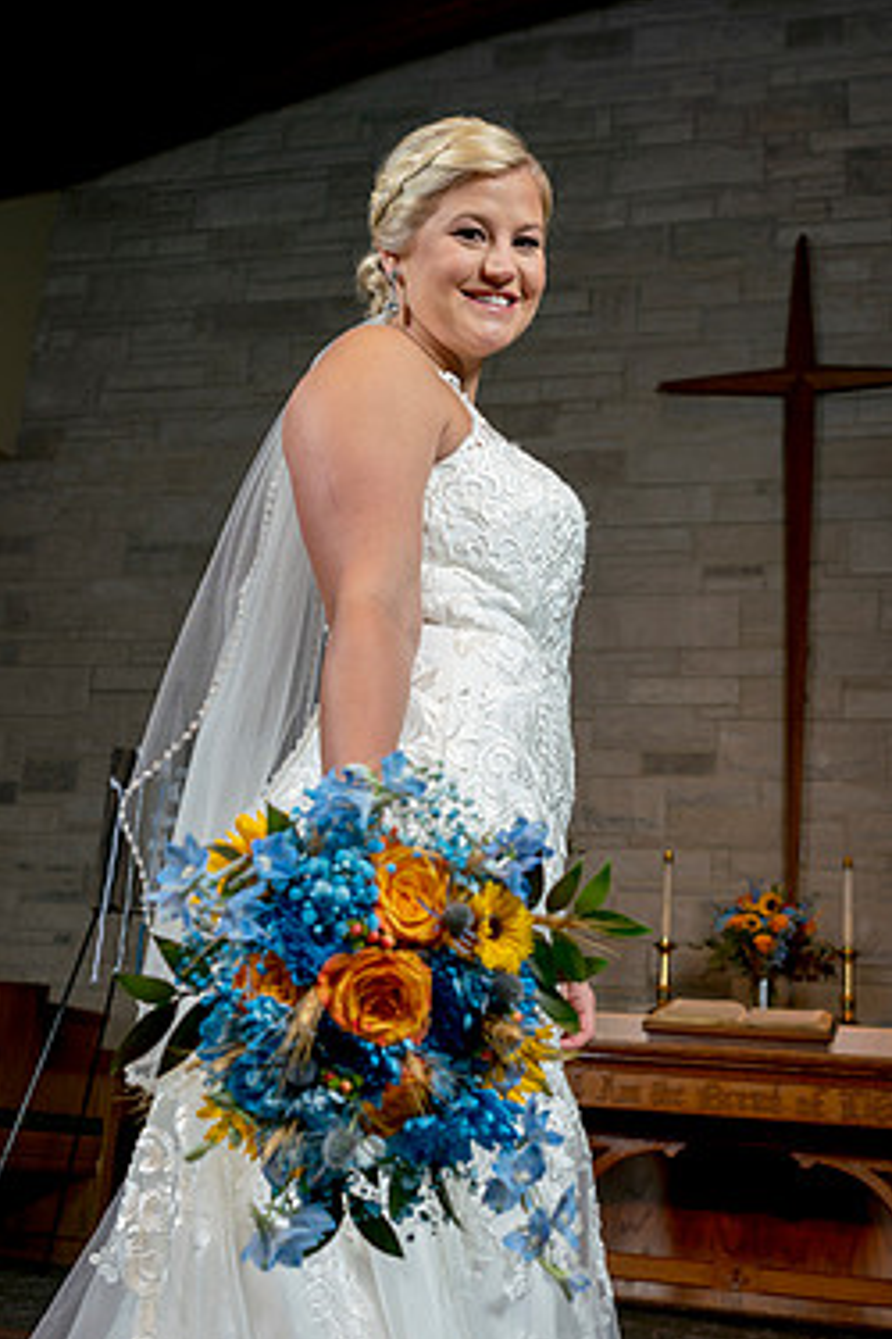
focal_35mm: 42
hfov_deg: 31.8
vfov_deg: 46.4
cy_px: 707
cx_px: 360
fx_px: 1561
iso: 200
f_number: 5
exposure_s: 1/100
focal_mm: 35
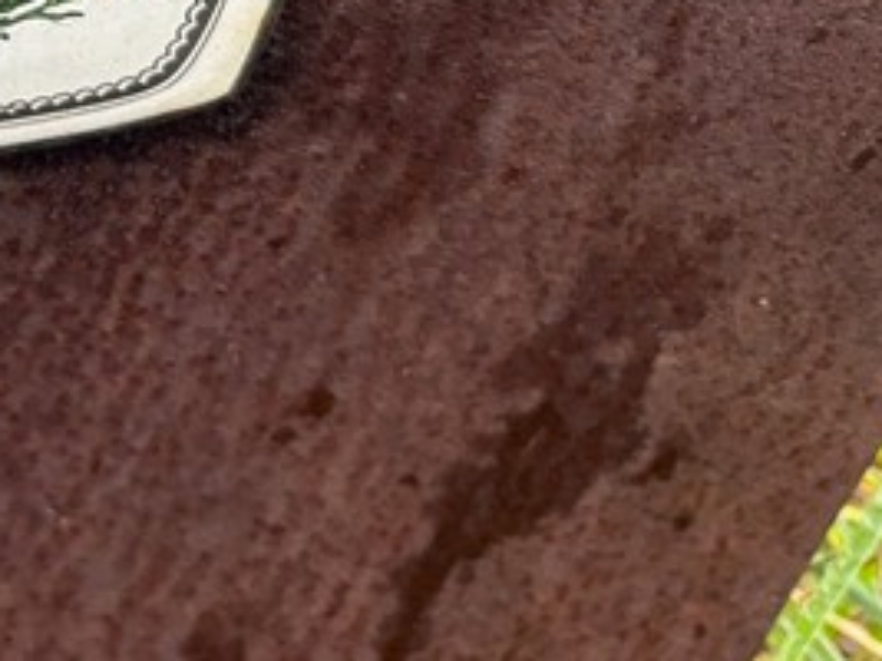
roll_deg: -8.8
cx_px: -301
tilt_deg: -35.0
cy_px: -165
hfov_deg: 22.2
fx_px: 1987
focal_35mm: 78
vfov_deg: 17.8
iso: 125
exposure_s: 1/121
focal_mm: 5.96
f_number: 1.6
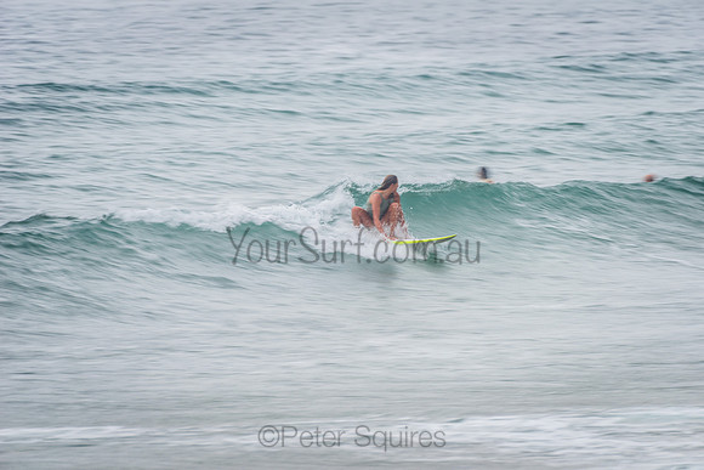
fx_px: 9780
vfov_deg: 2.8
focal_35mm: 500
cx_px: 352
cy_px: 235
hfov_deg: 4.1
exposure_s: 1/30
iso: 64
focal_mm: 500
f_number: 8
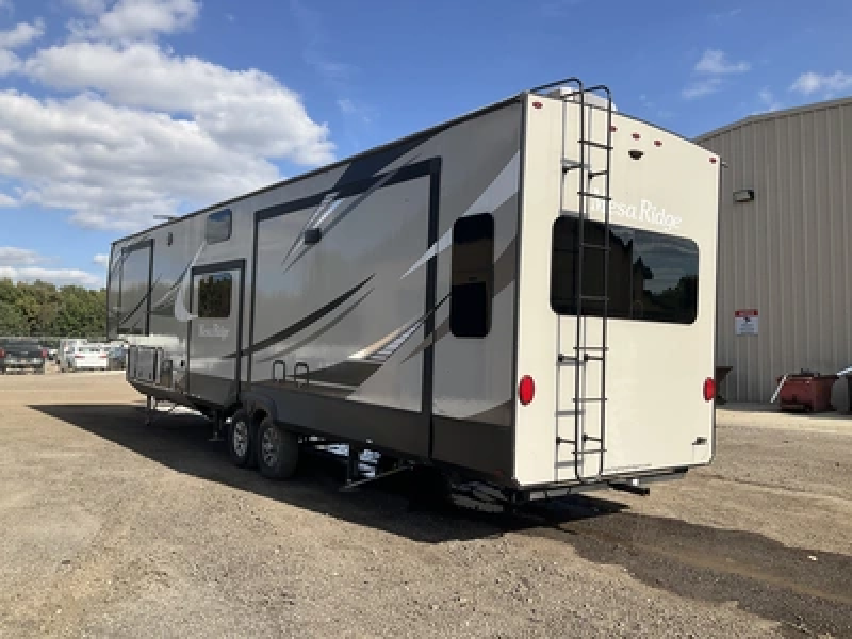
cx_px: 426
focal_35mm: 29
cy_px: 320
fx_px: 714
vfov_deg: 48.2
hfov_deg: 61.7
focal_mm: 3
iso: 25
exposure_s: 1/1984
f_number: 1.8
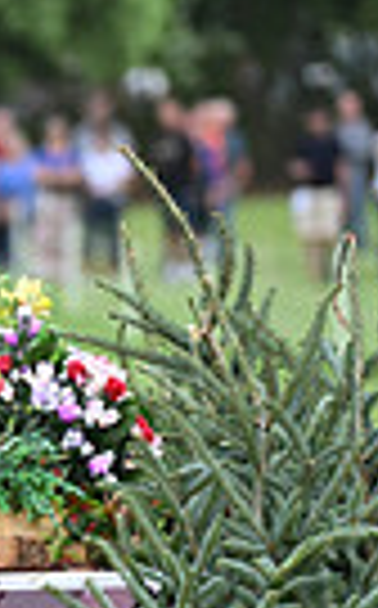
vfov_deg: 1.8
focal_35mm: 1182
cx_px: -594
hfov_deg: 1.1
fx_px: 19545
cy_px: 327
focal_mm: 270
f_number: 5
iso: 800
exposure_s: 1/1600
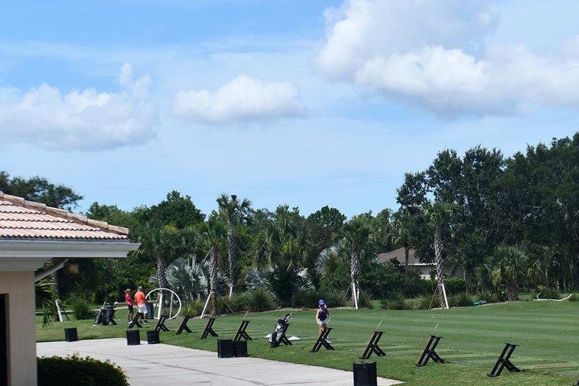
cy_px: 341
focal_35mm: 151
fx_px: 2428
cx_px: 452
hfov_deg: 13.5
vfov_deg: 9.1
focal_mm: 55
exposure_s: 1/320
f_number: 9
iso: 100
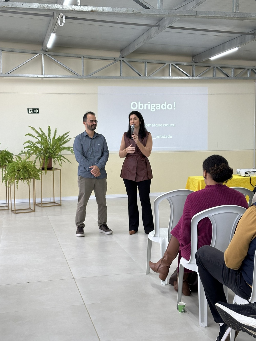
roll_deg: +0.5
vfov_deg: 39.7
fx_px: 473
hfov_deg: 30.3
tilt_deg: -4.7
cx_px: 128
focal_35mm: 48
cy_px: 170
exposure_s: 1/75
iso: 80
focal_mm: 6.86
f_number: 1.78
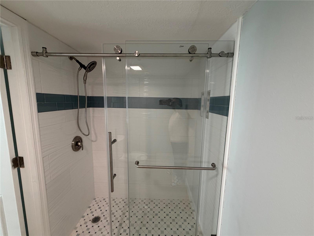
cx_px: 157
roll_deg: -0.4
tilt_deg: -8.7
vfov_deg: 85.7
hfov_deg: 102.1
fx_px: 127
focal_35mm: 14
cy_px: 118
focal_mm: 2.22
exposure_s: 1/60
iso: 200
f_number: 2.2
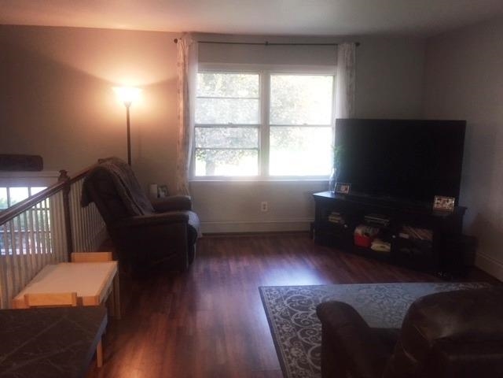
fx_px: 421
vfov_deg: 48.2
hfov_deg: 61.7
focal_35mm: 29
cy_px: 189
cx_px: 252
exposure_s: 1/30
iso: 100
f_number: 2.2
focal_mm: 4.15
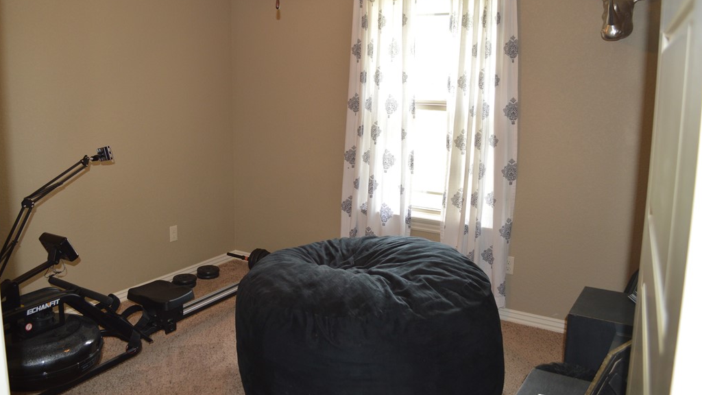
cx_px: 331
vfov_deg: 38.8
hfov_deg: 64.3
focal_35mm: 30
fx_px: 558
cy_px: 160
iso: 400
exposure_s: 1/60
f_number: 4
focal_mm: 18
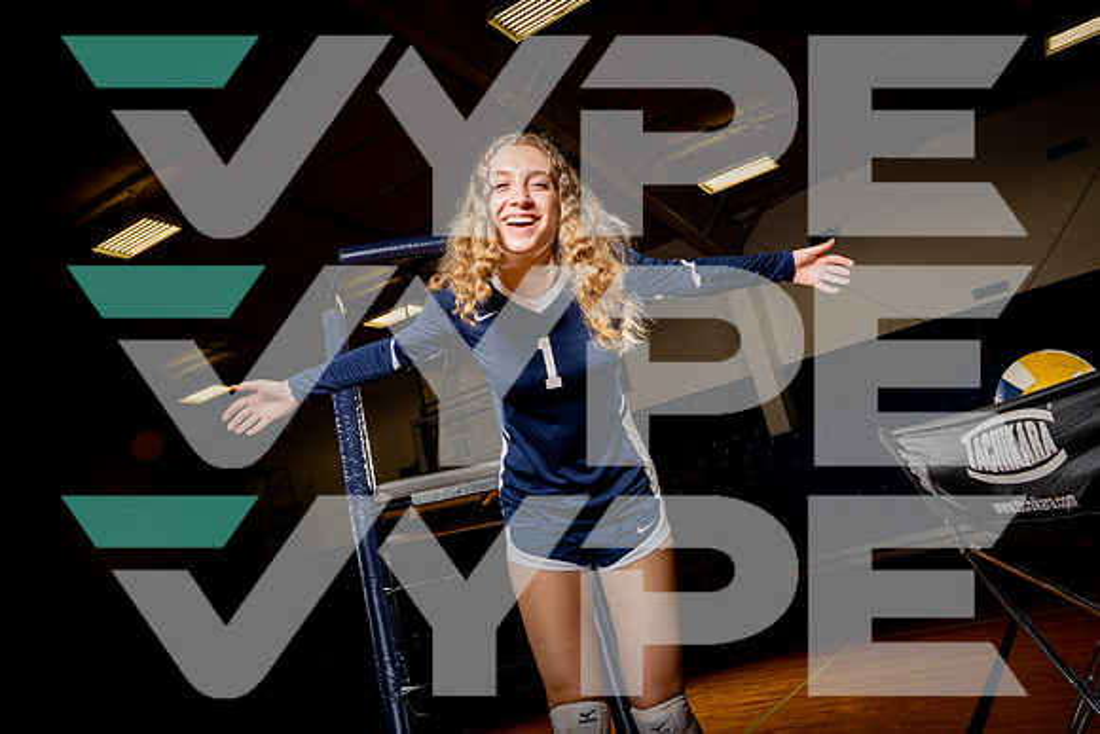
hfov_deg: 61.9
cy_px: 367
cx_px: 550
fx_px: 917
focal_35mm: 30
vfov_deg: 43.6
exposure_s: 1/250
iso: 400
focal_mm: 30
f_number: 8
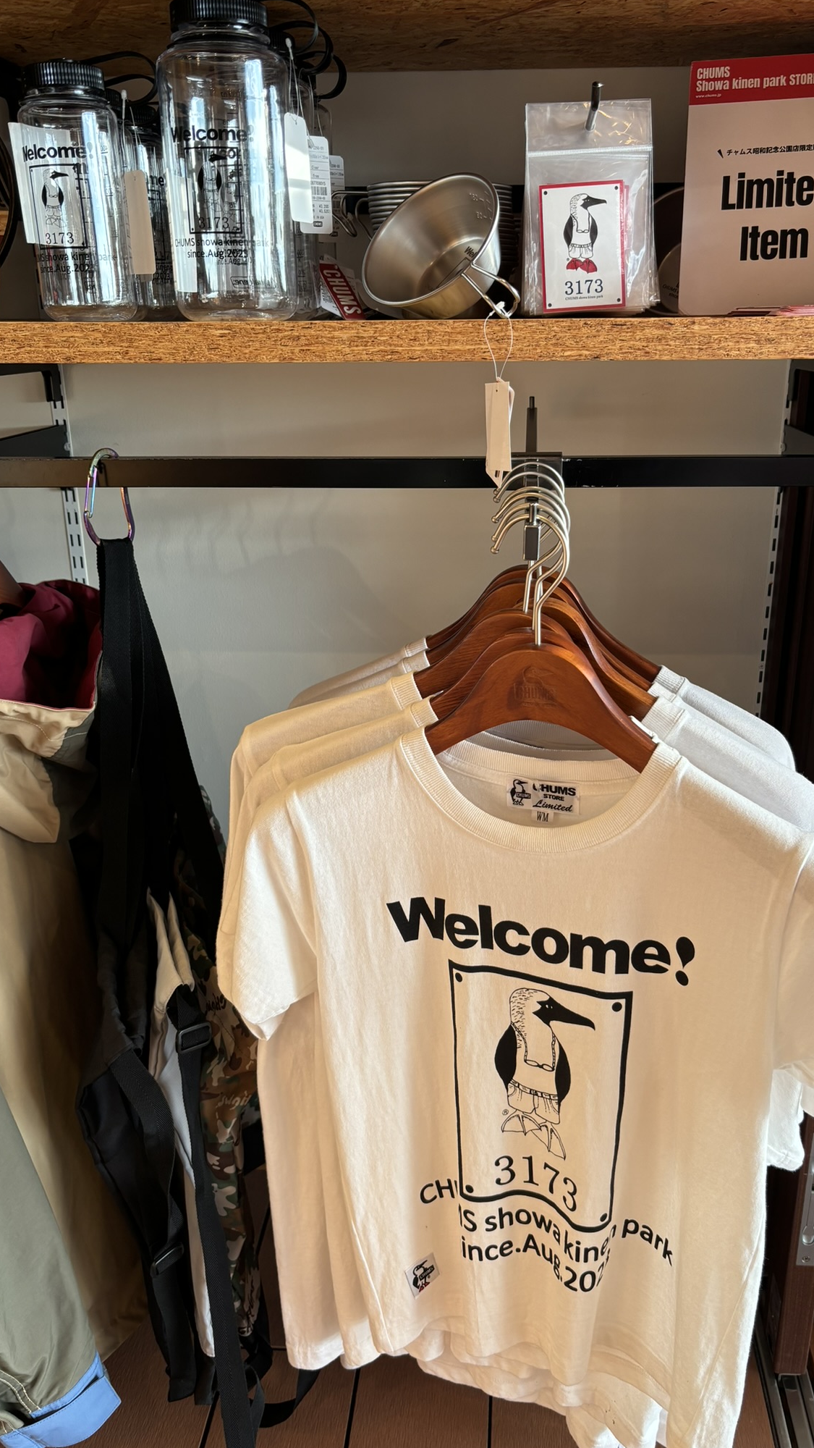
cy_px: 732
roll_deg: -0.8
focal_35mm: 29
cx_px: 444
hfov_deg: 40.1
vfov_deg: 66.1
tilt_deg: -21.2
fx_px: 1113
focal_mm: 5.96
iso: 64
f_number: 1.6
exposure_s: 1/121
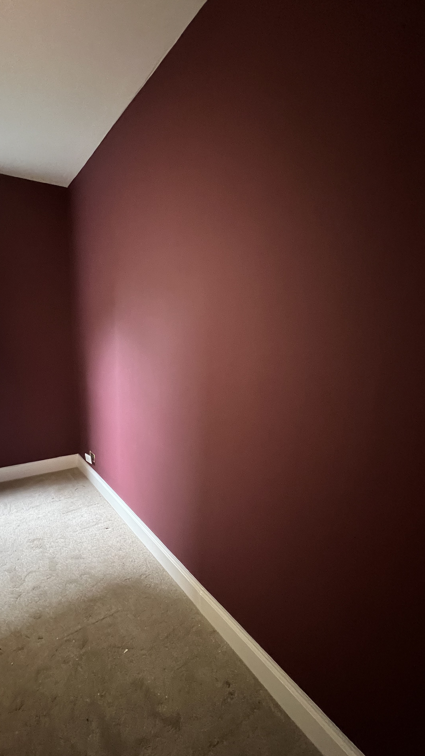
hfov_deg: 69.7
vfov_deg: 103.0
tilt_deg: -9.4
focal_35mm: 15
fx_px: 301
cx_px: 168
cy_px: 392
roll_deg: -0.9
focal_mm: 1.57
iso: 800
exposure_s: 1/34
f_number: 1.8
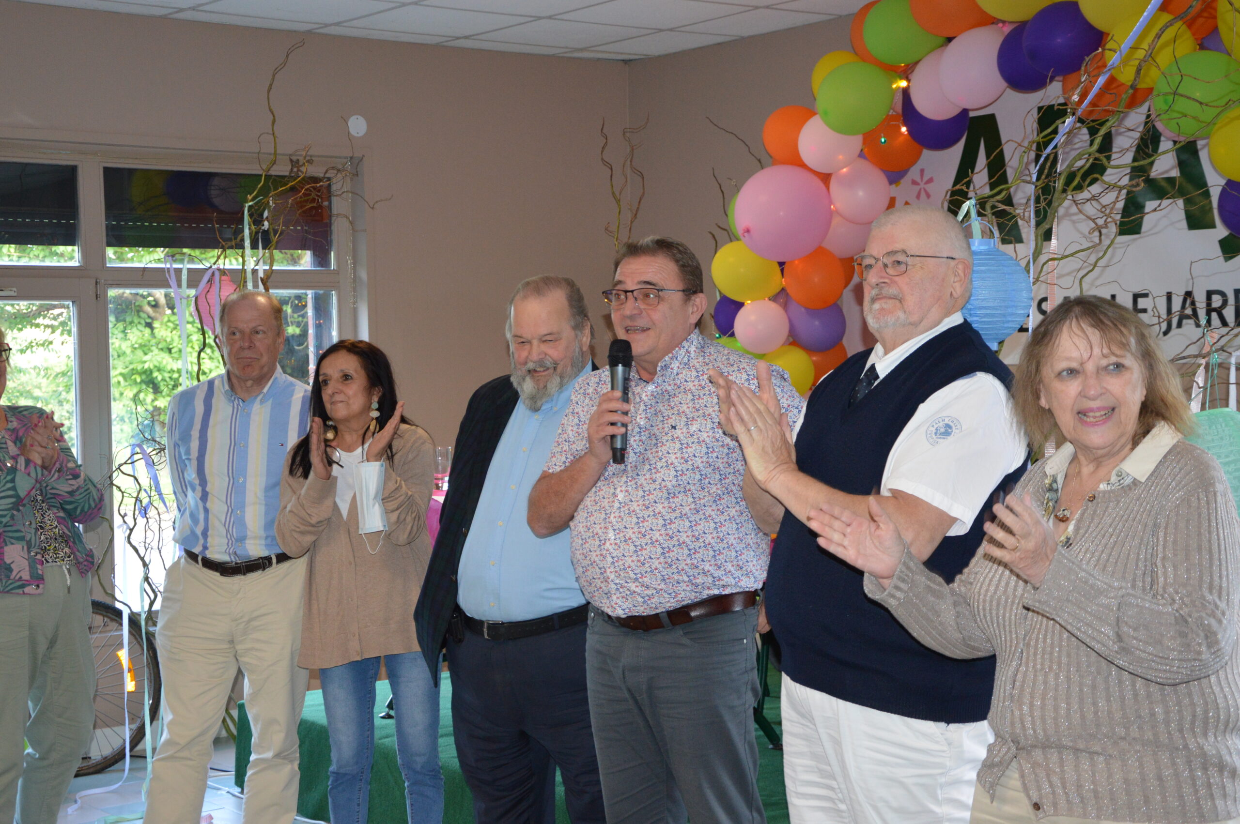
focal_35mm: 57
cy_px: 412
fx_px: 1962
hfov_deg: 35.1
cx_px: 620
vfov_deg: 23.7
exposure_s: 1/60
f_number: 4.5
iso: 1000
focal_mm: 38
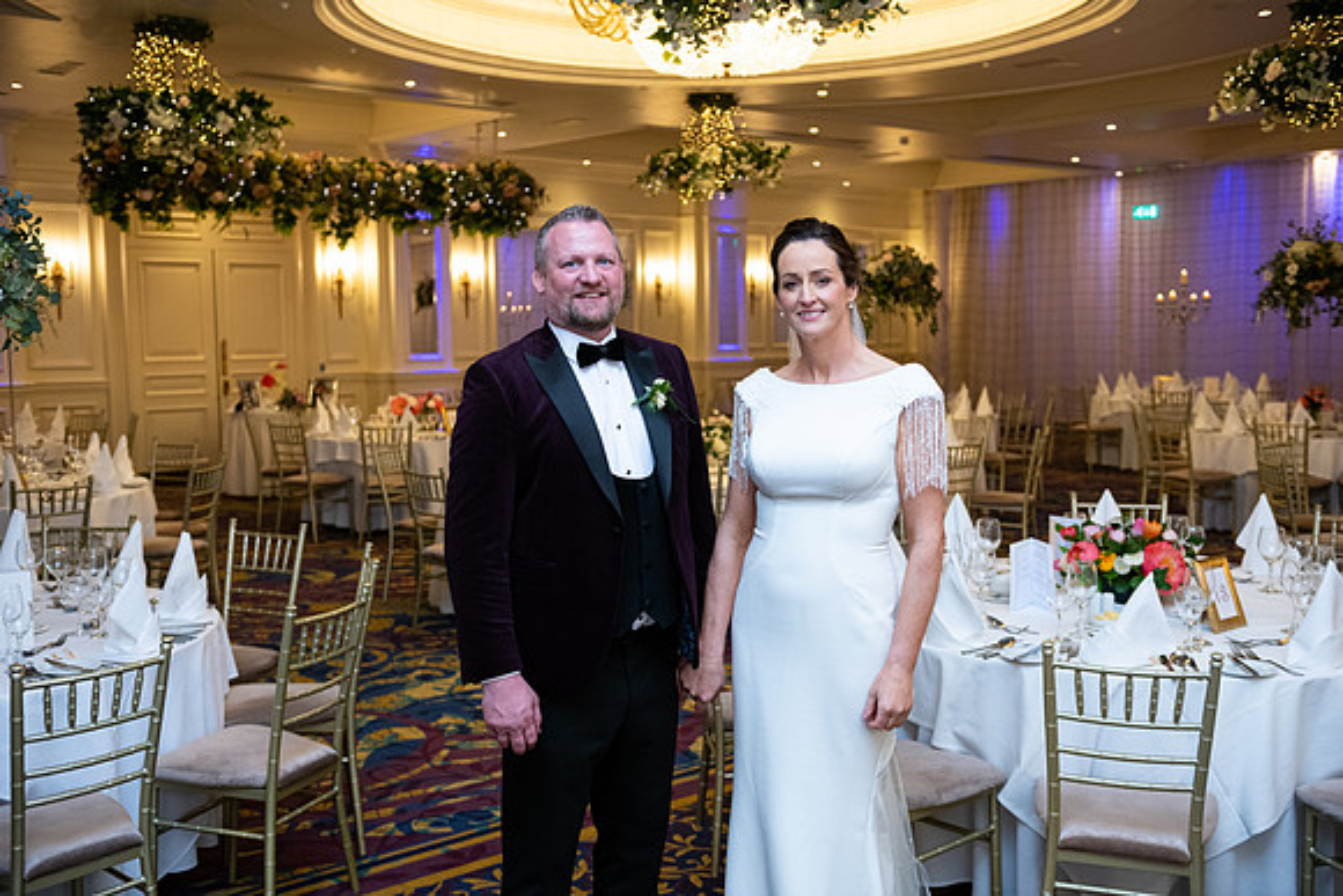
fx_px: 1418
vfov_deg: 35.1
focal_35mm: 38
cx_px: 672
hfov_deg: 50.7
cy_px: 448
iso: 800
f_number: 3.5
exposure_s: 1/160
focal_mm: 38
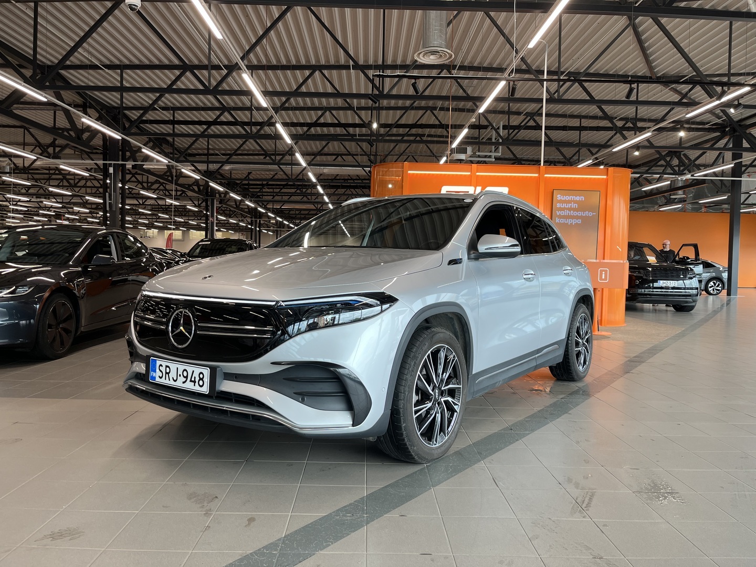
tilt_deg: -2.2
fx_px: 568
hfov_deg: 67.3
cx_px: 378
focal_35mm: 26
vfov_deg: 53.1
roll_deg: -0.9
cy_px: 284
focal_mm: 5.1
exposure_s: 1/77
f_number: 1.6
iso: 32
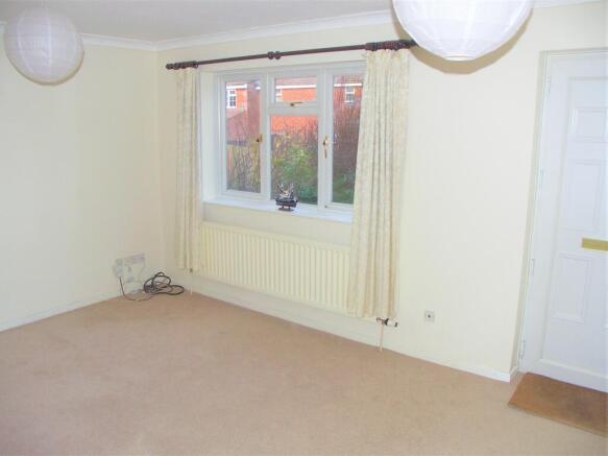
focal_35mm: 28
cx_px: 304
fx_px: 492
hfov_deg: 63.5
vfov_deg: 49.7
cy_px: 228
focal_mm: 7.2
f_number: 2.8
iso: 200
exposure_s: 1/50
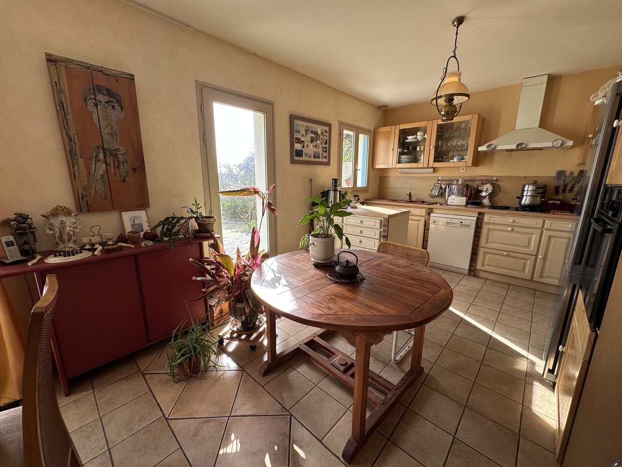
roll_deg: -0.3
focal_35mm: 14
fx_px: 252
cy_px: 234
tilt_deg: -12.1
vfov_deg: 85.7
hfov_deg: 102.1
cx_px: 311
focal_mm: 2.22
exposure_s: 1/155
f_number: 2.2
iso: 40
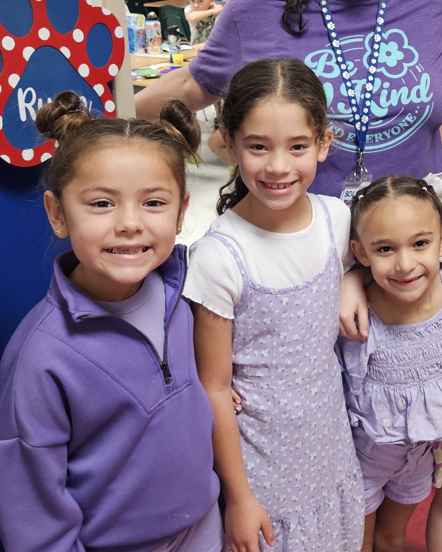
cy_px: 167
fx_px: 834
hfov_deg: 28.8
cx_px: 377
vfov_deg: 36.1
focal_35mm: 51
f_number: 1.8
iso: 500
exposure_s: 1/120
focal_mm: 5.4
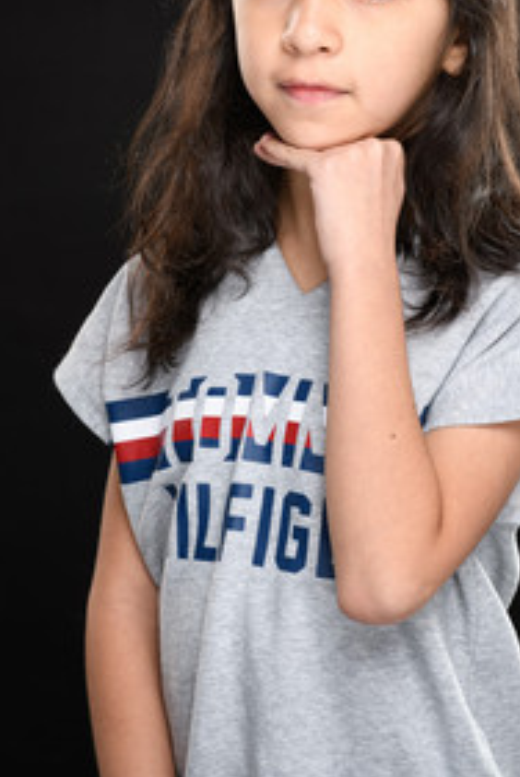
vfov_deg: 16.8
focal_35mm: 121
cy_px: 232
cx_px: 319
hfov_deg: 11.4
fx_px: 2615
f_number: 9
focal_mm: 85
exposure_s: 1/200
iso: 100
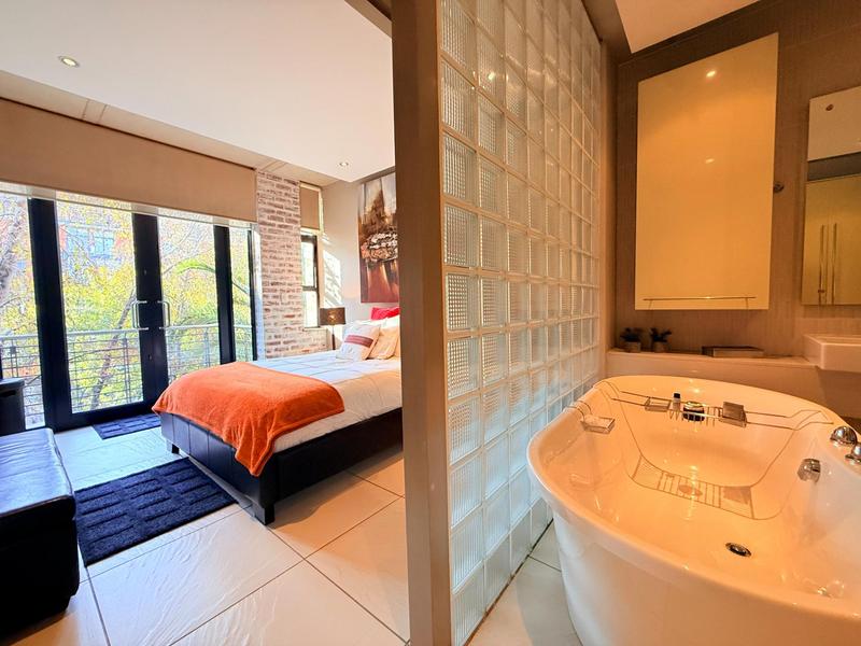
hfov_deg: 102.1
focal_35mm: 14
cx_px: 430
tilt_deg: -2.7
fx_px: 348
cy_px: 323
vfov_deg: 85.7
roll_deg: +1.4
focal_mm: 2.22
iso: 250
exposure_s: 1/100
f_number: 2.2
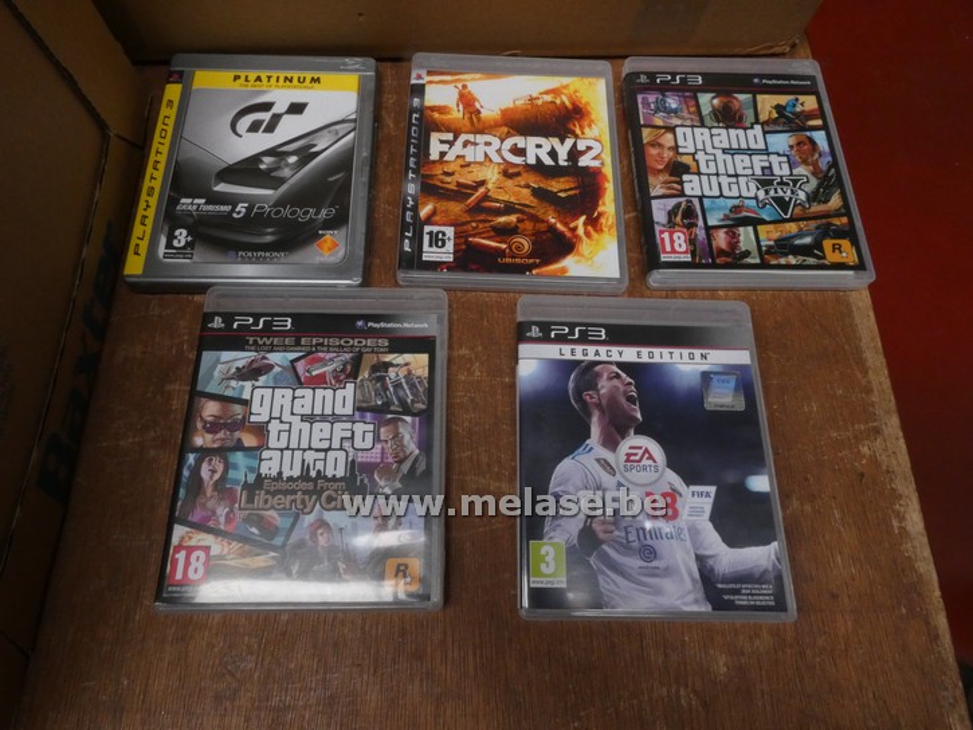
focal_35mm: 20
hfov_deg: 81.7
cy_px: 365
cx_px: 486
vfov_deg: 66.0
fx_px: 562
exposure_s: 1/60
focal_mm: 3.6
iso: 500
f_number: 8
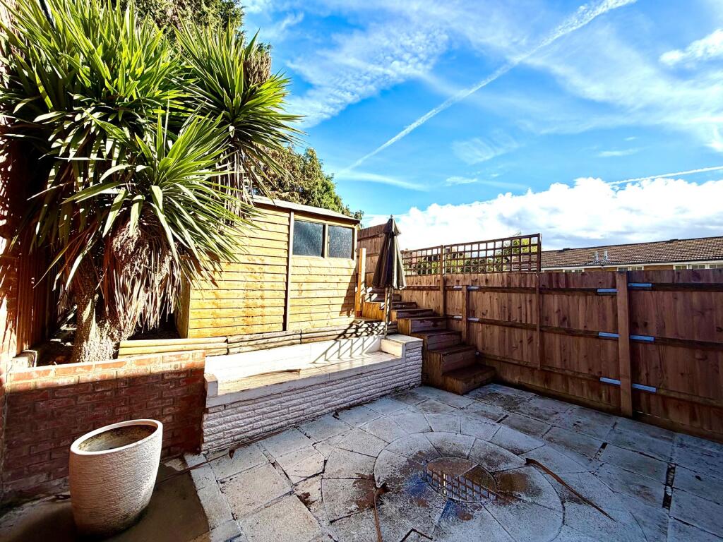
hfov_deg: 102.1
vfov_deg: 85.7
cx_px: 362
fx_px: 292
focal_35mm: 14
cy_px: 271
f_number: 2.2
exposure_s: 1/770
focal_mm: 2.22
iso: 25
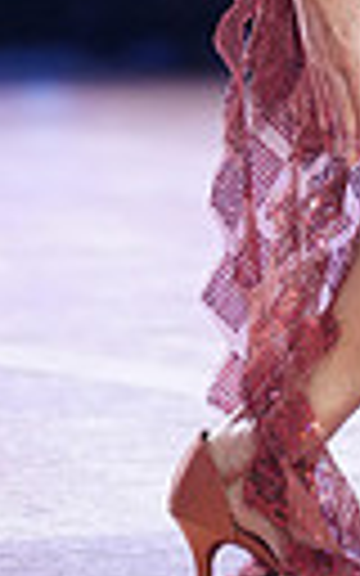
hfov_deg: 1.4
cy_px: -468
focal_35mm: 910
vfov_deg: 2.3
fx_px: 14285
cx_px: 425
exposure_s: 1/400
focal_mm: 197
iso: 2000
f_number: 2.8
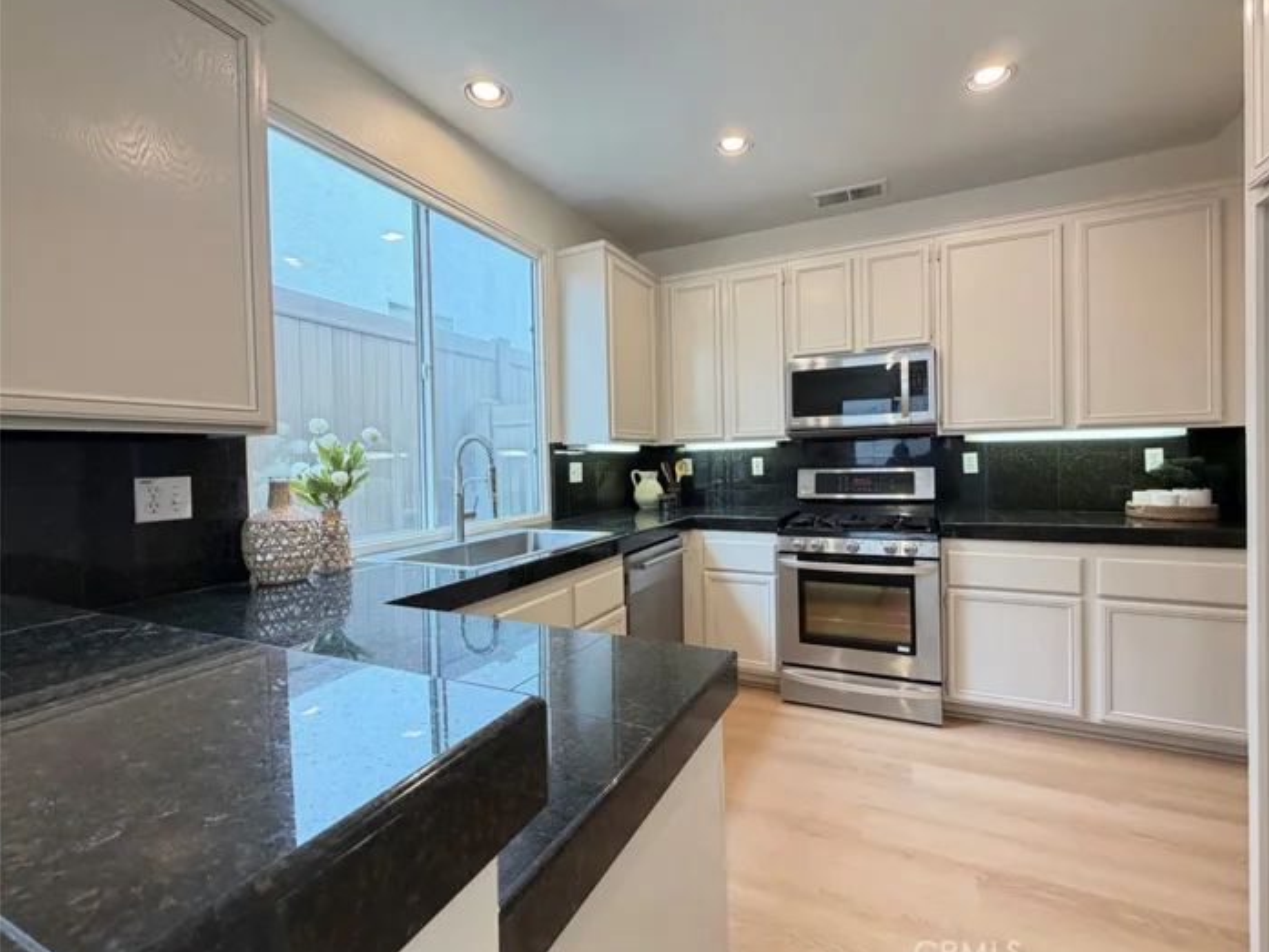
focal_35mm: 15
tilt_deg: -0.6
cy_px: 462
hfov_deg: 98.0
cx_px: 678
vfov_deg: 81.7
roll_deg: +1.4
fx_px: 550
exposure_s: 1/60
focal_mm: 2.22
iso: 200
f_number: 2.2
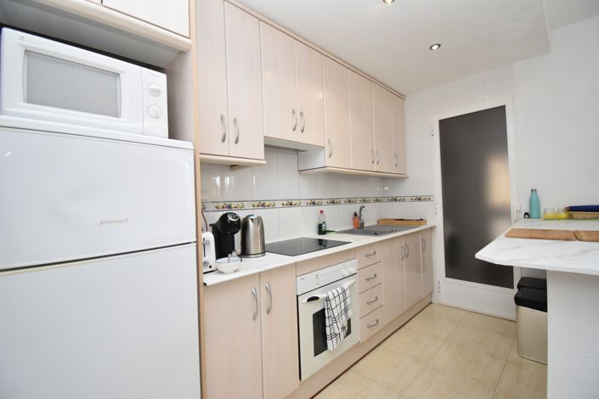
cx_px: 300
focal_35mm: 15
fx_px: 250
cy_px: 200
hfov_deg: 100.4
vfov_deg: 77.3
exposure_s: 1/200
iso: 800
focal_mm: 10
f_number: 4.5
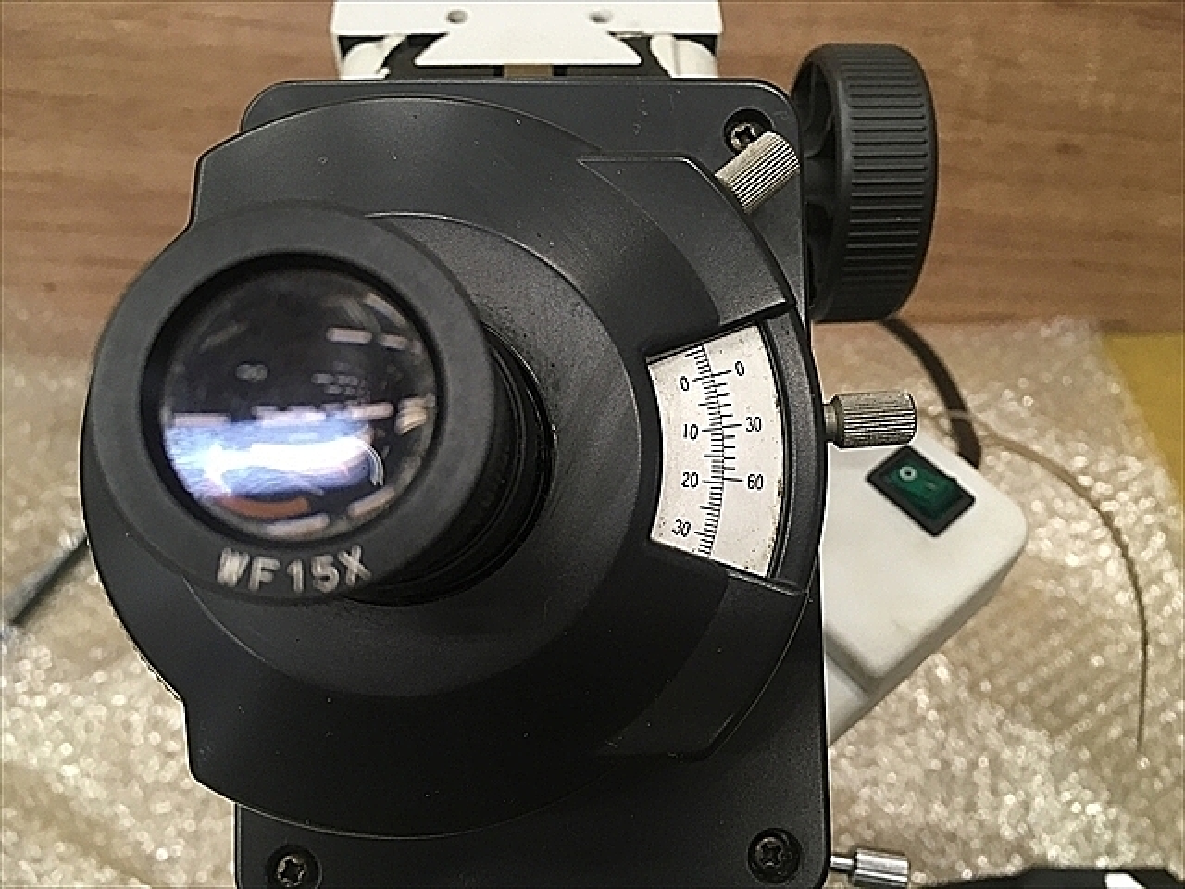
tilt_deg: -55.7
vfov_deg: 48.2
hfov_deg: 61.7
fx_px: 993
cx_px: 592
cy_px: 444
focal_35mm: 29
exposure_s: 1/30
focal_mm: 4.15
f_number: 2.2
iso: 80
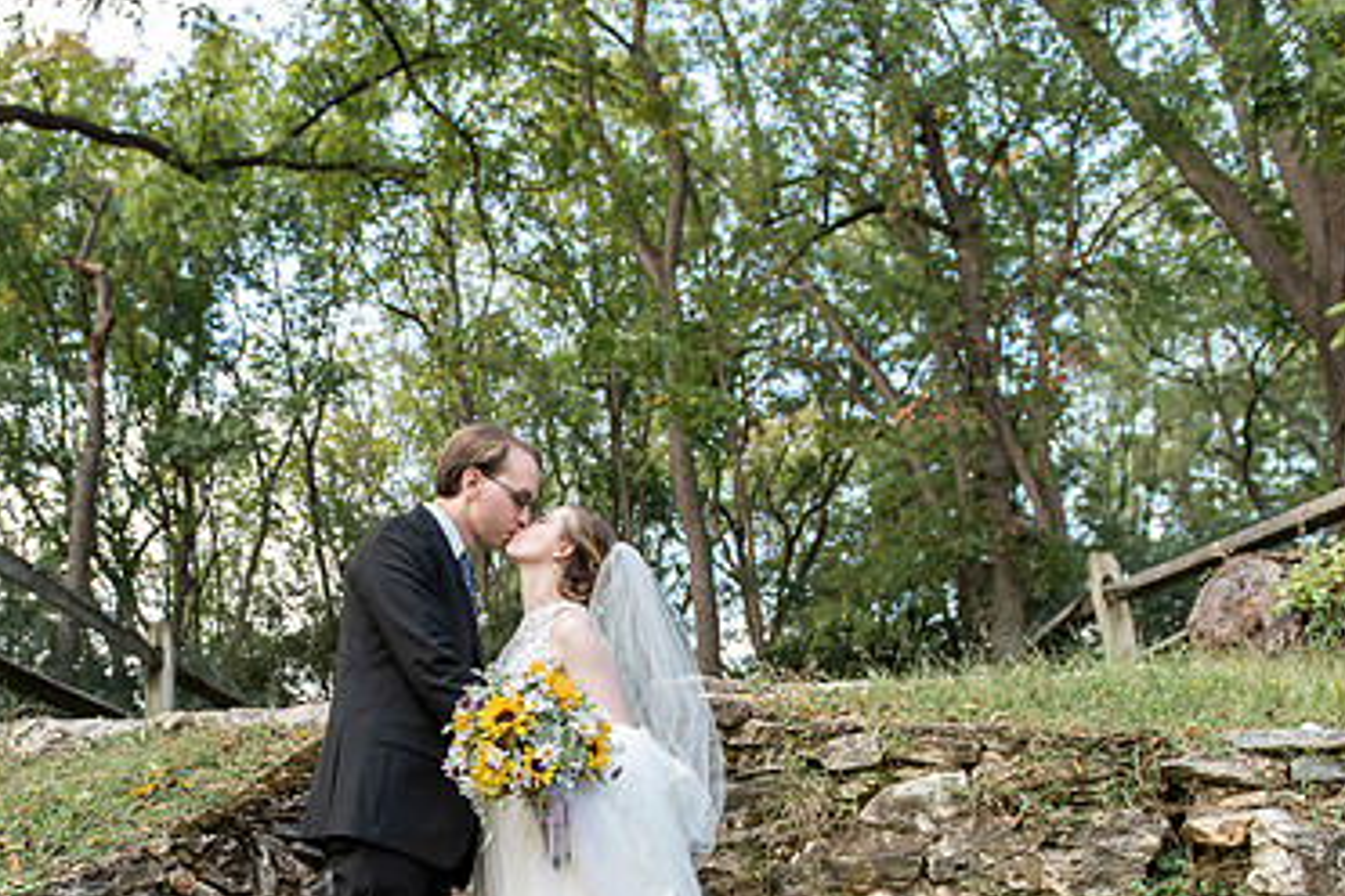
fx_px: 1457
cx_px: 474
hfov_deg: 48.9
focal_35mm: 39
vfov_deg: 33.5
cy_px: 678
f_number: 3.5
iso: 400
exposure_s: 1/400
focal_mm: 24
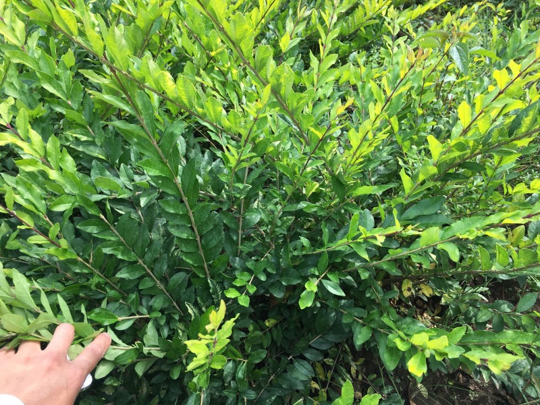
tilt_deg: -36.6
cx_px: 270
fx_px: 452
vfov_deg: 48.2
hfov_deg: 61.7
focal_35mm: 29
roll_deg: +1.3
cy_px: 202
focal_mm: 4.15
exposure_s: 1/353
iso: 25
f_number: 2.2
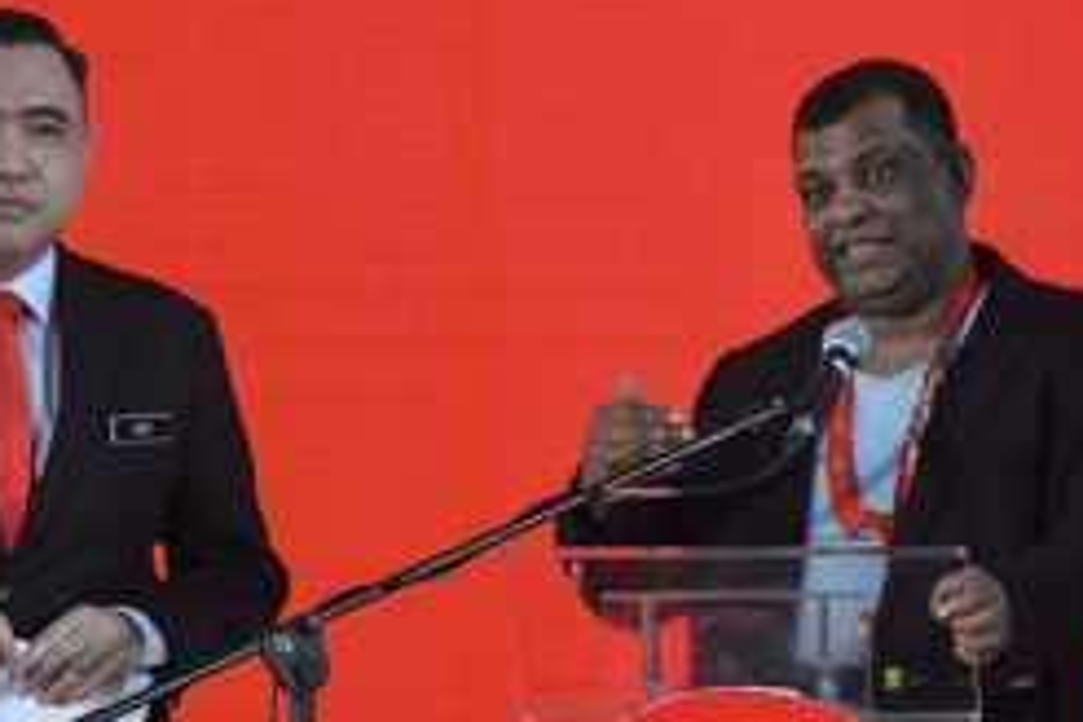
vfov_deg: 3.1
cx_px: 667
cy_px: 418
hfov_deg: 4.7
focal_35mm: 443
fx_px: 13326
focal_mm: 160
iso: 640
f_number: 3.5
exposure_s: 1/250
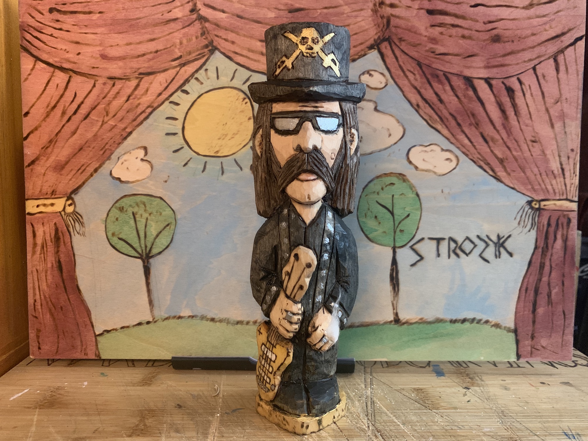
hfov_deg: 67.3
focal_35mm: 26
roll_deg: -1.6
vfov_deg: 53.1
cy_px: 220
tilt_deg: -6.5
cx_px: 294
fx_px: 442
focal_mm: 4.25
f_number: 1.8
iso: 500
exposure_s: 1/30
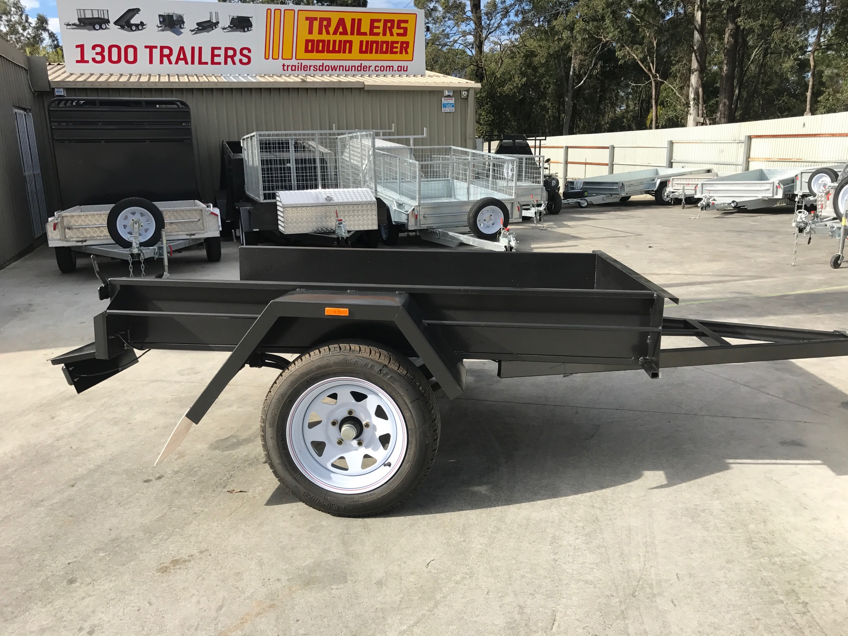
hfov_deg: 63.4
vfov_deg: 49.7
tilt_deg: -13.6
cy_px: 318
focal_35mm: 28
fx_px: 686
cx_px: 424
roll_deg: +1.8
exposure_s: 1/1953
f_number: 1.8
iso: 20
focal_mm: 3.99
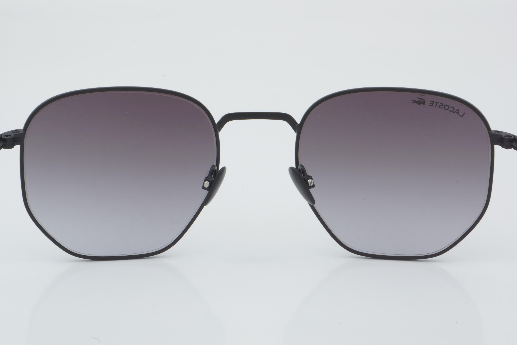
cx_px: 258
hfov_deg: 24.6
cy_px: 172
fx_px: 1185
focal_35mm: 82
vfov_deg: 16.6
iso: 100
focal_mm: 55
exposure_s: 1/3
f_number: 32
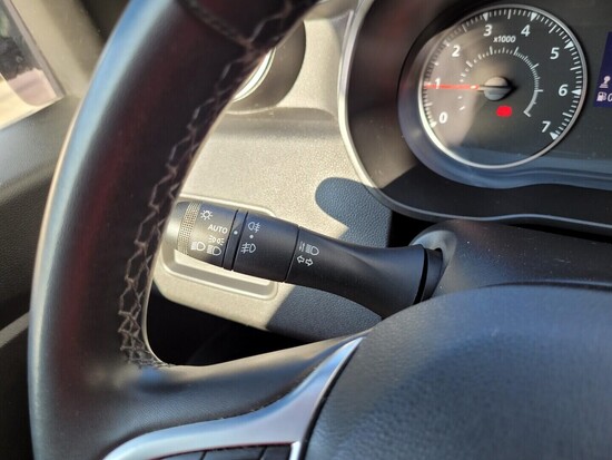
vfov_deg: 53.1
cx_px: 306
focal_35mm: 26
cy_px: 230
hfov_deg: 67.3
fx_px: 460
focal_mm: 5.4
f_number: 1.8
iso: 50
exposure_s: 1/100
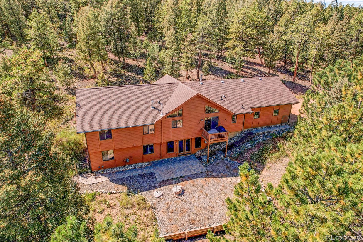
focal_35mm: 22
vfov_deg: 57.2
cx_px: 182
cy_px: 121
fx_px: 222
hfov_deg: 78.6
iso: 100
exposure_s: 1/100
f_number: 2.8
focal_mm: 8.4
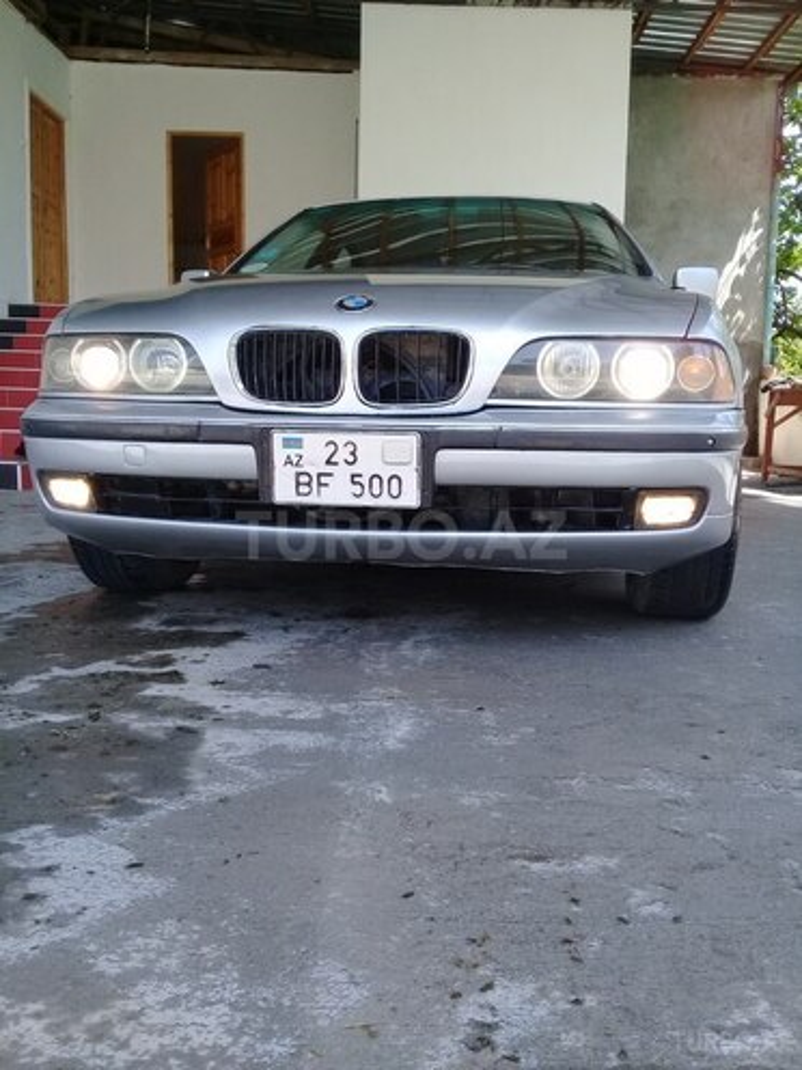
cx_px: 401
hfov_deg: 45.4
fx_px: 958
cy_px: 535
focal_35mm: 31
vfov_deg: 58.4
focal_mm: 3.3
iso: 50
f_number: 2.2
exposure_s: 1/228
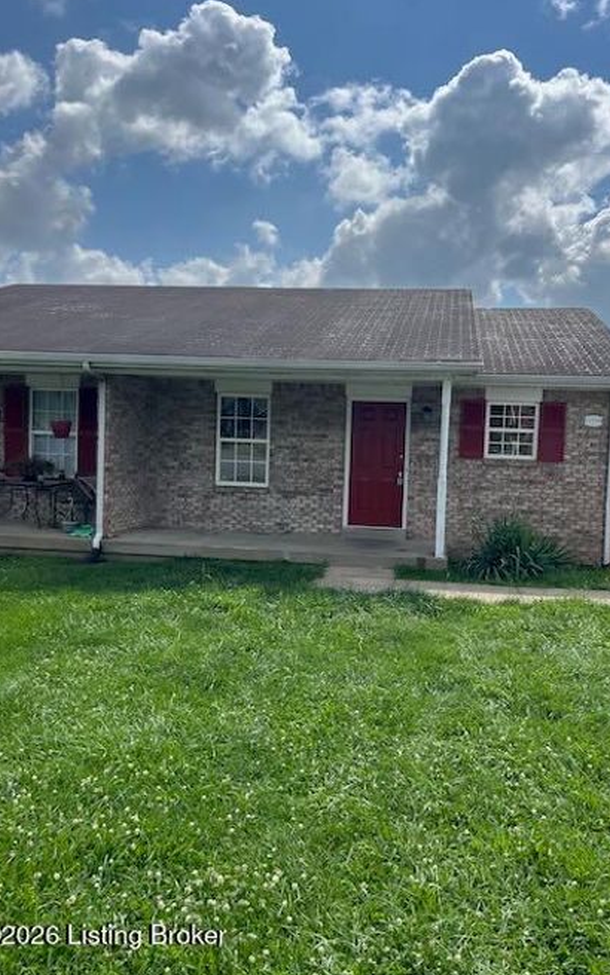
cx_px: 344
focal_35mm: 28
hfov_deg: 44.4
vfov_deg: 66.5
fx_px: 745
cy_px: 482
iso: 50
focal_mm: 5.1
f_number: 1.6
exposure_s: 1/5848
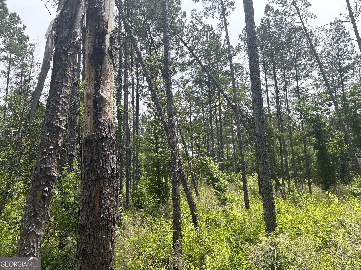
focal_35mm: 26
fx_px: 271
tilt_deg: +9.9
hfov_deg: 67.3
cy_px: 135
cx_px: 180
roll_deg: +1.9
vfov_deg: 53.1
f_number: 1.6
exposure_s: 1/2141
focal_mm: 5.96
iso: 64
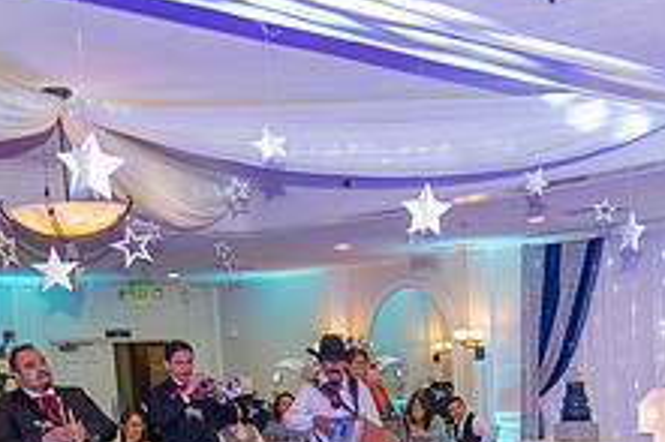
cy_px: 537
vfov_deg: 20.1
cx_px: 460
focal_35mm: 63
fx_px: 1163
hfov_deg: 31.6
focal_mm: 24
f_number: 2.8
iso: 1000
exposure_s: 1/200
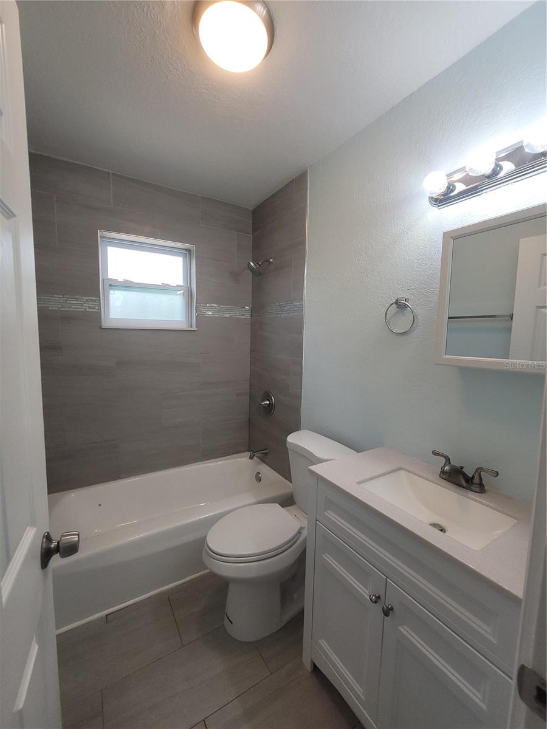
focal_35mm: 13
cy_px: 364
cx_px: 274
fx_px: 274
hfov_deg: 89.9
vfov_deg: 106.2
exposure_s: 1/120
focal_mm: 2.2
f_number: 2.2
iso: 100
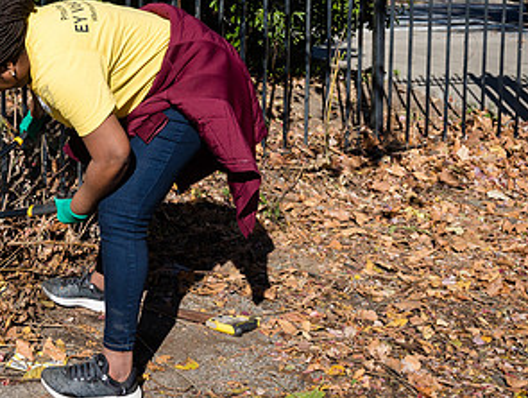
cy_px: 57
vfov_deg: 22.9
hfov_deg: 29.6
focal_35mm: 63
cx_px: 65
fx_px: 962
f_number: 5
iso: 100
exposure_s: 1/500
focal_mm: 27
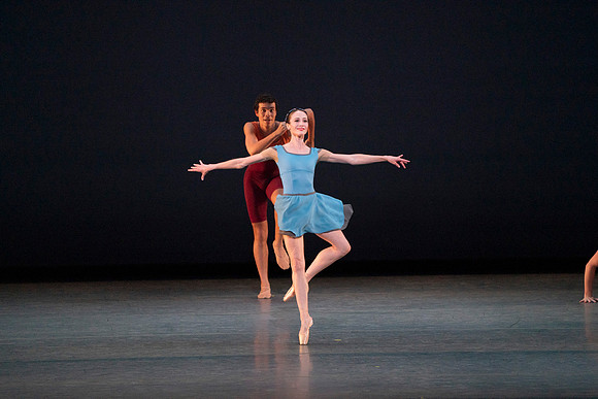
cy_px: 200
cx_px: 299
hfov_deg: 6.7
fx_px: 5134
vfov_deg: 4.5
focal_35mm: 309
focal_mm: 309
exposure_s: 1/400
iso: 6400
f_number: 5.6
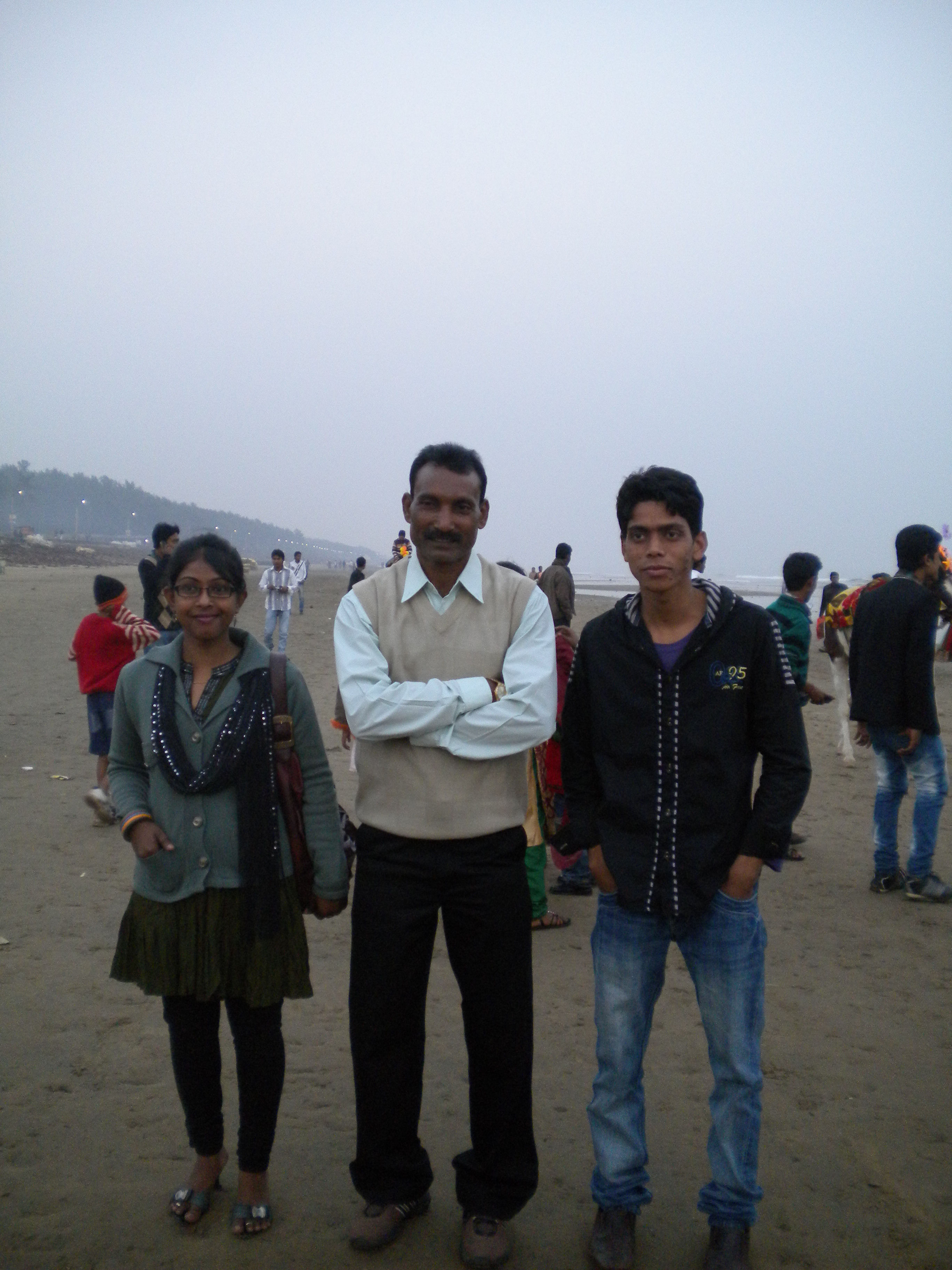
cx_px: 476
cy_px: 635
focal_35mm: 35
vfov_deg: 52.6
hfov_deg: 40.7
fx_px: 1283
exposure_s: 1/60
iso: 293
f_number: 3.1
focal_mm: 6.3
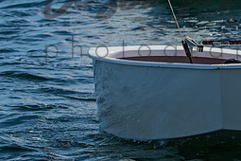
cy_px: -26
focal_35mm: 540
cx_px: 255
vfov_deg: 2.5
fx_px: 3615
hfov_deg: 3.8
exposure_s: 1/500
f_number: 8
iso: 100
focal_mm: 195
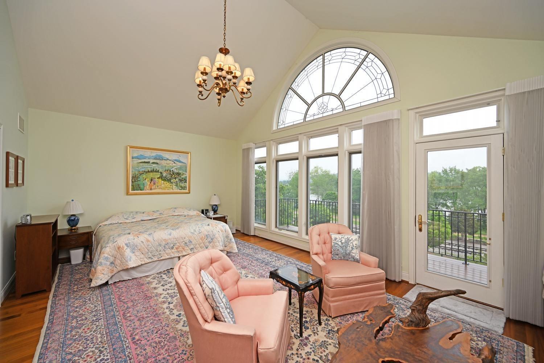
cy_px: 182
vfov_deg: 81.2
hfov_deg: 104.3
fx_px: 212
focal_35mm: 14
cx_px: 272
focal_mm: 14
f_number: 5.6
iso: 125
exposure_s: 1/125
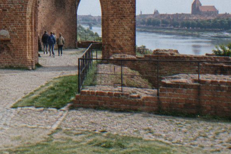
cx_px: 64
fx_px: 526
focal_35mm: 82
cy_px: 24
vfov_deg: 16.5
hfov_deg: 24.5
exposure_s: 1/1000
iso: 320
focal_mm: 47
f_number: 5
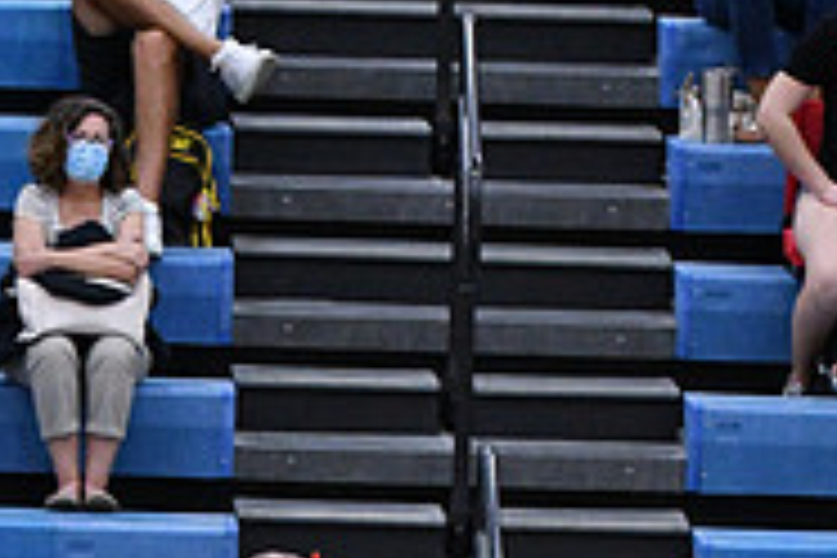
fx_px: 10880
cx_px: 65
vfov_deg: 2.9
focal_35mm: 468
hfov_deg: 4.4
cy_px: 1300
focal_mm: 100
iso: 6400
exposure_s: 1/1250
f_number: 3.2
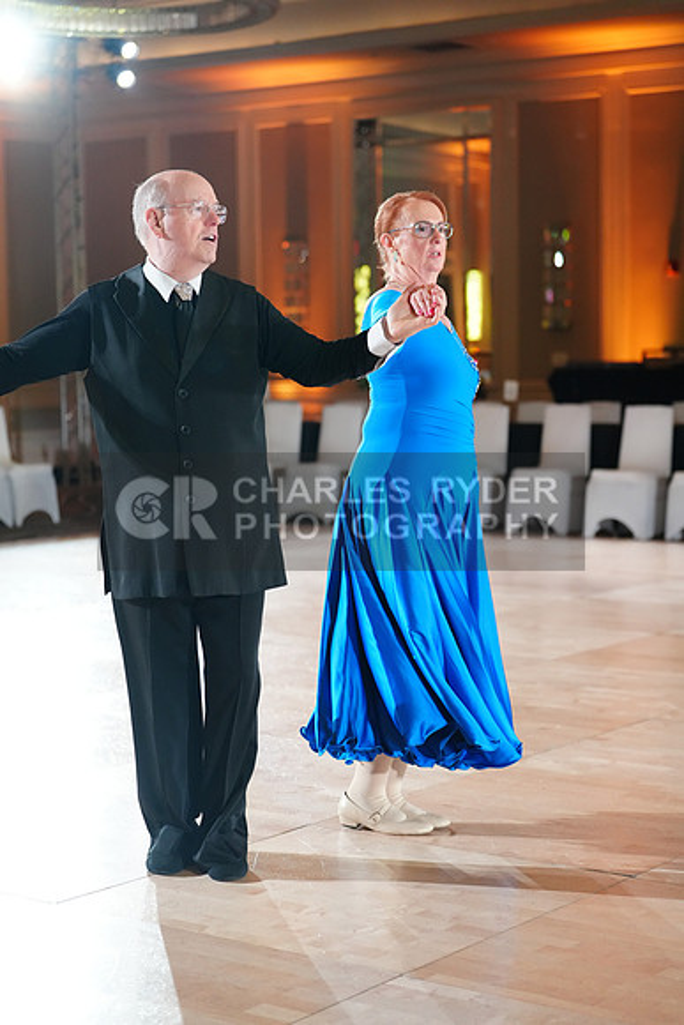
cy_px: 512
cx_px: 342
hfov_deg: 19.5
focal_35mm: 70
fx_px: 1994
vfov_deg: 28.8
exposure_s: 1/400
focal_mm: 70
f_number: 2.8
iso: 3200
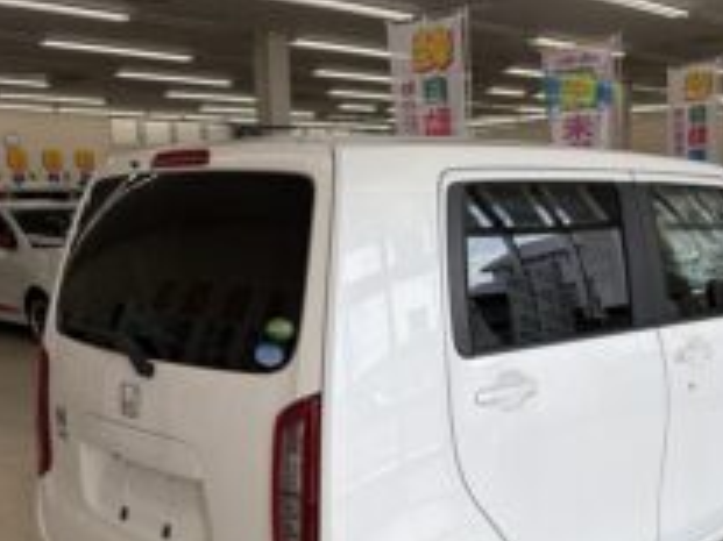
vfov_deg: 32.0
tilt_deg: -13.4
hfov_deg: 42.9
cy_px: 428
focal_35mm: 44
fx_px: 918
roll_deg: +1.5
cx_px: 405
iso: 50
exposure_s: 1/673
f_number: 1.6
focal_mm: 5.96
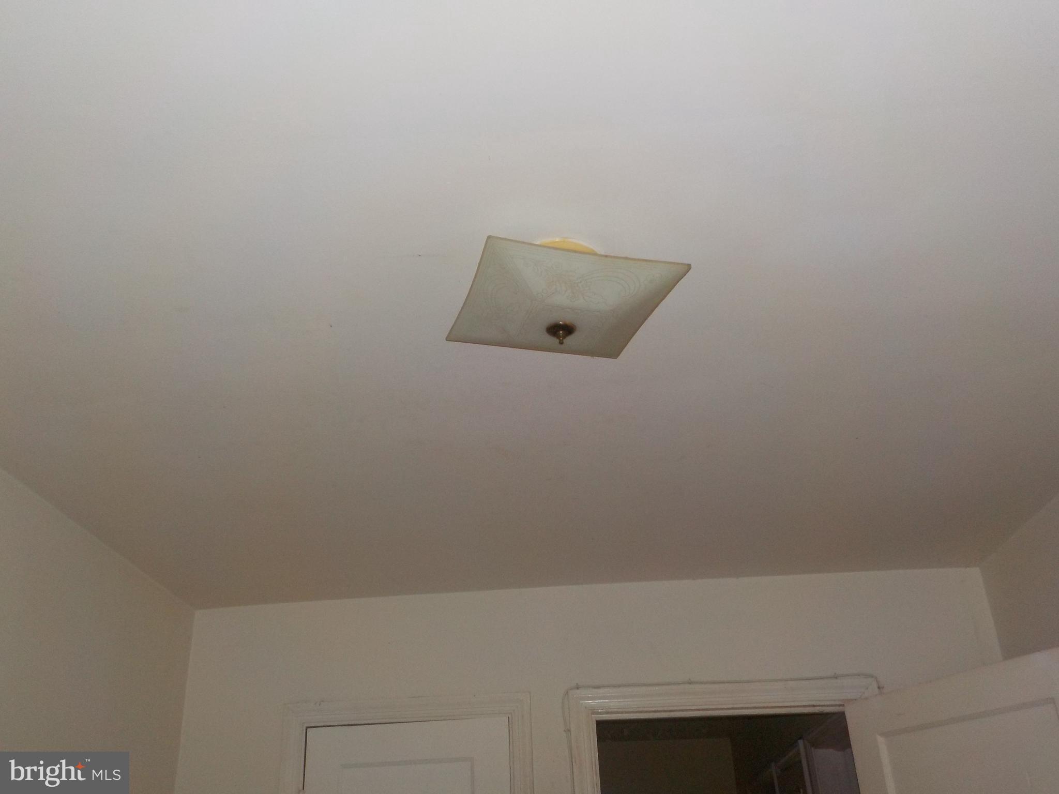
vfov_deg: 46.8
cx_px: 530
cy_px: 397
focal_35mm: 30
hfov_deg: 60.0
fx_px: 918
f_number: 3.3
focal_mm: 4.1
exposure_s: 1/30
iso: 200
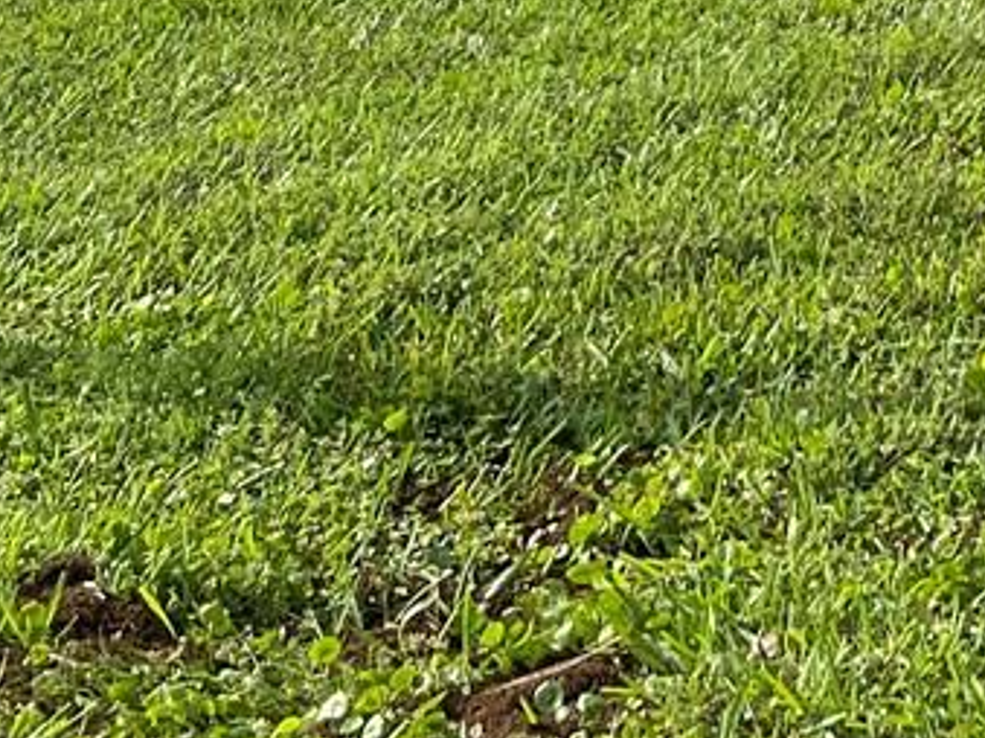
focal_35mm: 118
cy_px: -880
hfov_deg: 15.3
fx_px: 3357
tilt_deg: -2.9
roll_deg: +0.0
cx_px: 1534
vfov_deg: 11.0
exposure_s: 1/4348
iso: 32
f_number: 1.6
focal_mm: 5.1
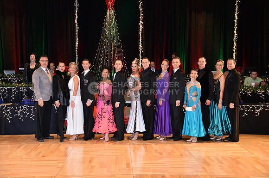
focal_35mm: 50
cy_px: 89
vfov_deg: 26.9
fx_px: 373
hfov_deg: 39.6
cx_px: 134
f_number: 4
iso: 2500
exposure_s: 1/250
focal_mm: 50
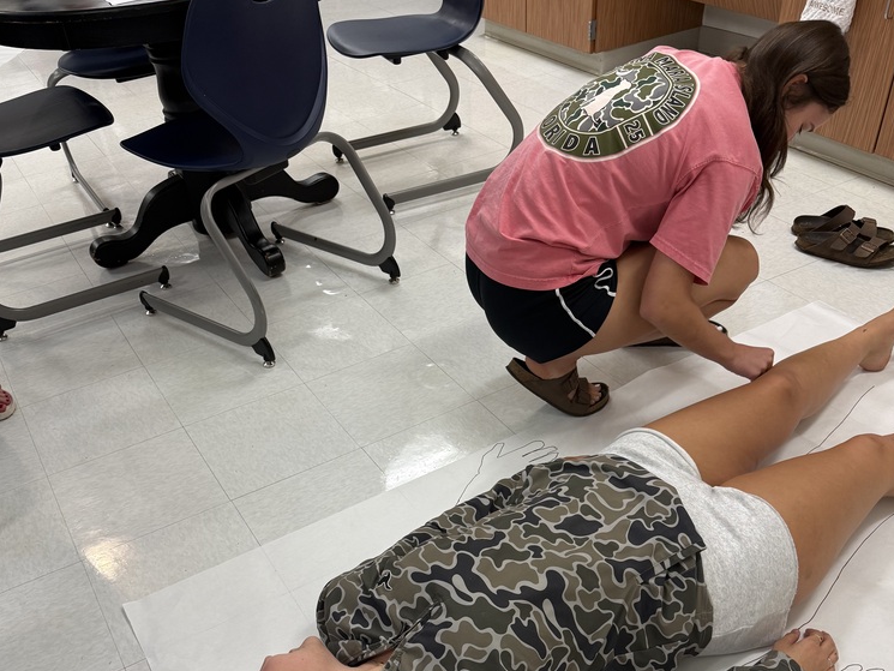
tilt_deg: -41.0
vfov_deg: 41.9
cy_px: 490
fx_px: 852
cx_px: 438
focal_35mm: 33
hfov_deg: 55.3
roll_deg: +4.2
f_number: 1.78
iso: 160
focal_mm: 6.76
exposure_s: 1/120
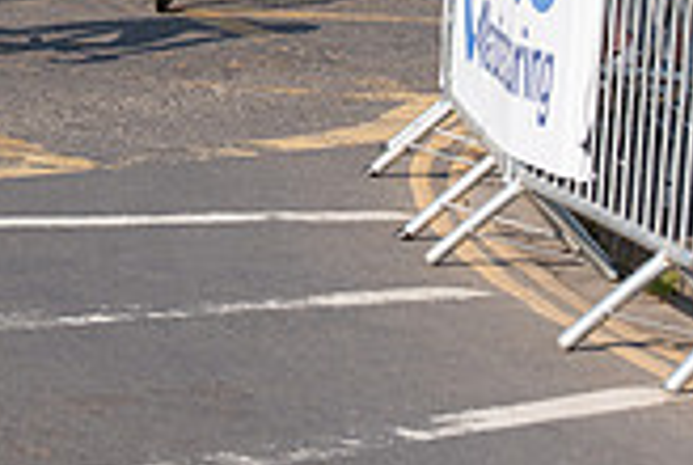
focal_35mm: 281
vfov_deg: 4.9
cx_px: 59
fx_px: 5419
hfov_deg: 7.3
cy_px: -332
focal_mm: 75
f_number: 4
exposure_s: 1/1000
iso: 160
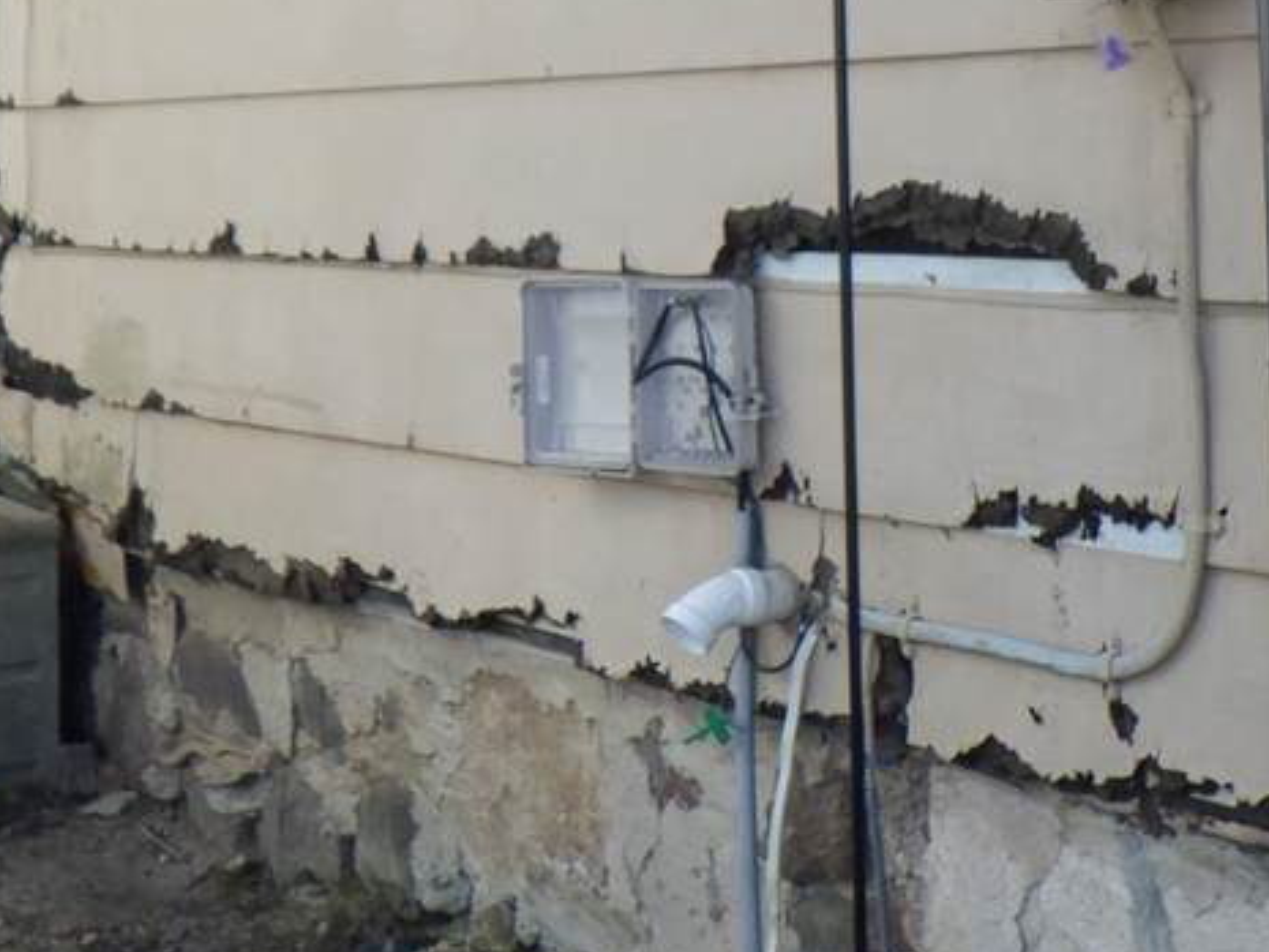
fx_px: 2823
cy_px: -16
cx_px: 884
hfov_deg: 25.1
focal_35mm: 77
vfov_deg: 18.6
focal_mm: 5
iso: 125
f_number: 4.2
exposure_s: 1/400
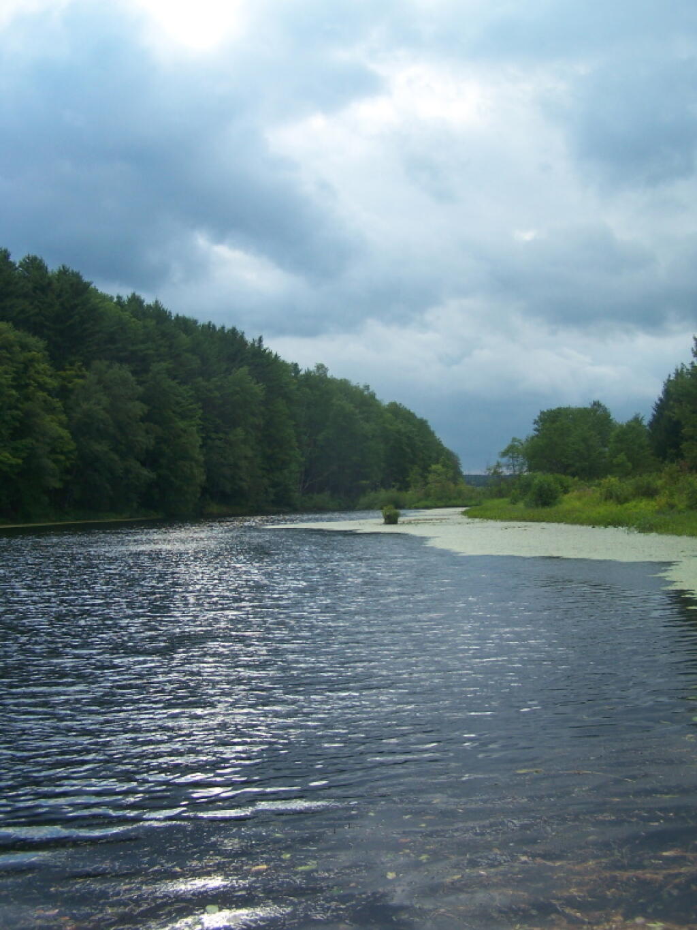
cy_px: 465
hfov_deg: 37.7
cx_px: 348
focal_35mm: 38
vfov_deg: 49.0
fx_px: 1020
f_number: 2.8
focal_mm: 6.3
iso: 80
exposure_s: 1/500
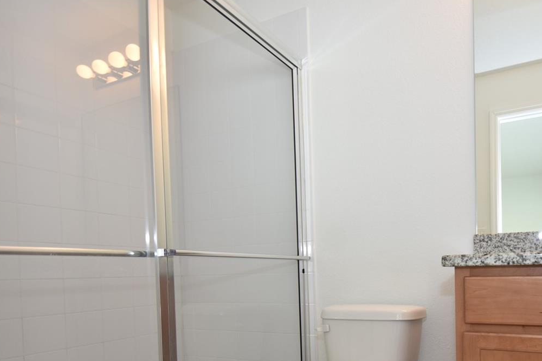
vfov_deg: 50.7
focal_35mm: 24
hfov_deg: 70.4
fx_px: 361
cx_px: 383
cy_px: 275
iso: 200
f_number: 4
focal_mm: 10
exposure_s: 1/60
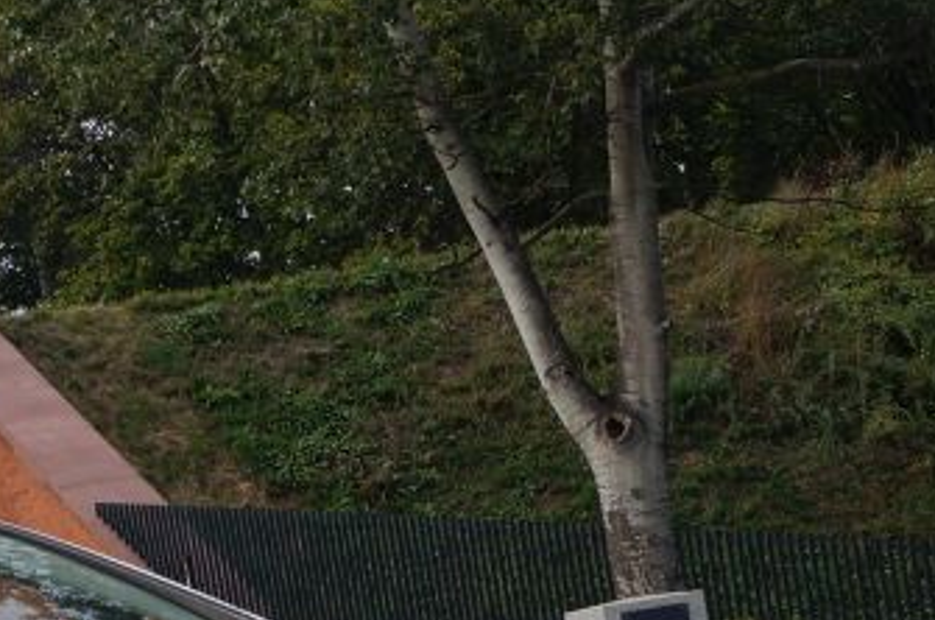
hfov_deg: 19.3
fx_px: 2618
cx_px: -120
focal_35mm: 101
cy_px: 789
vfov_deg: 13.1
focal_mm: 22
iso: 100
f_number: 11
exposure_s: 1/100
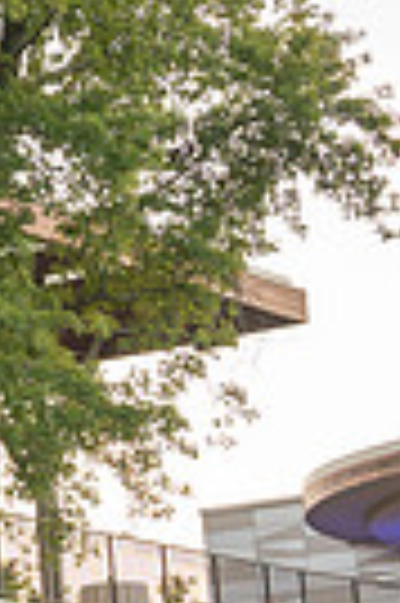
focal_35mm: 156
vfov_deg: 13.2
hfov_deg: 8.1
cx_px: -541
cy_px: 223
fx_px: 2607
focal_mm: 33.5
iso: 400
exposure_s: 1/80
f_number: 5
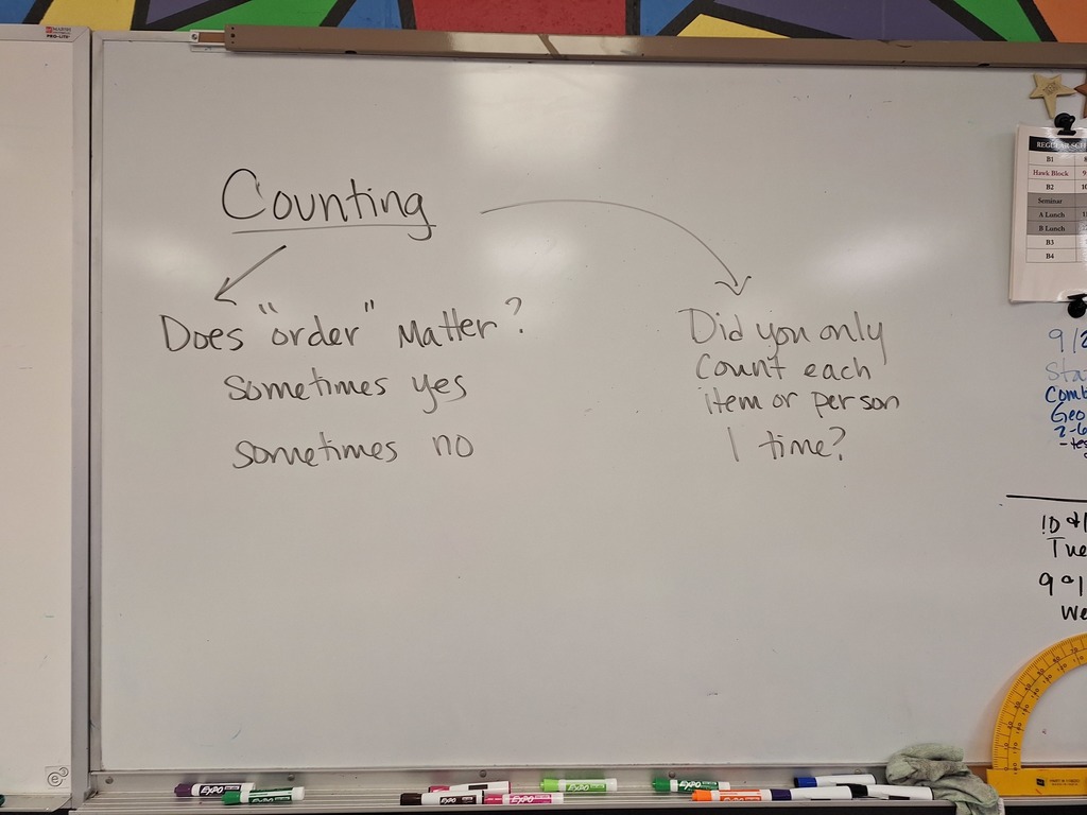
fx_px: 722
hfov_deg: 73.9
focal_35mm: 23
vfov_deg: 58.9
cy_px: 408
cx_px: 544
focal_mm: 5.54
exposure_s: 1/60
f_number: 1.8
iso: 40
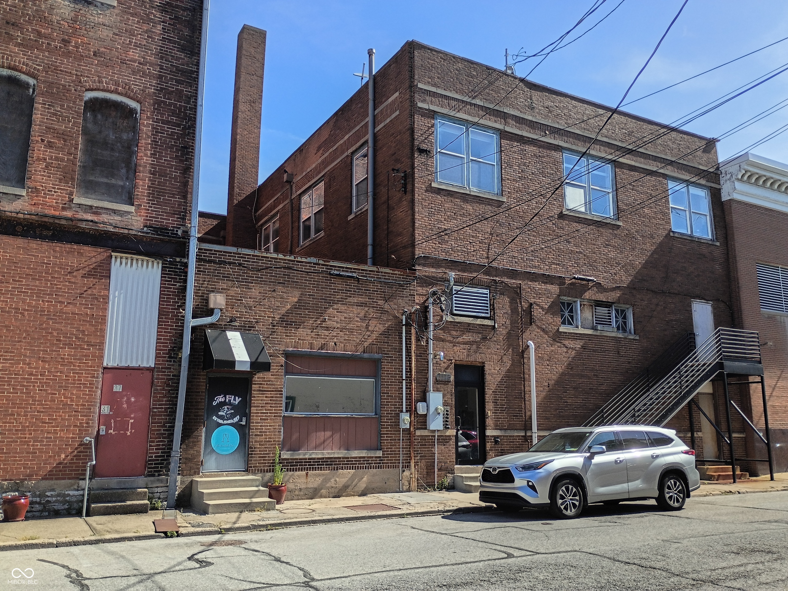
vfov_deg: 48.2
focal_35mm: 29
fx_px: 660
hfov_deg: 61.7
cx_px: 394
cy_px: 296
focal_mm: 4.27
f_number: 1.8
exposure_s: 1/723
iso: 100
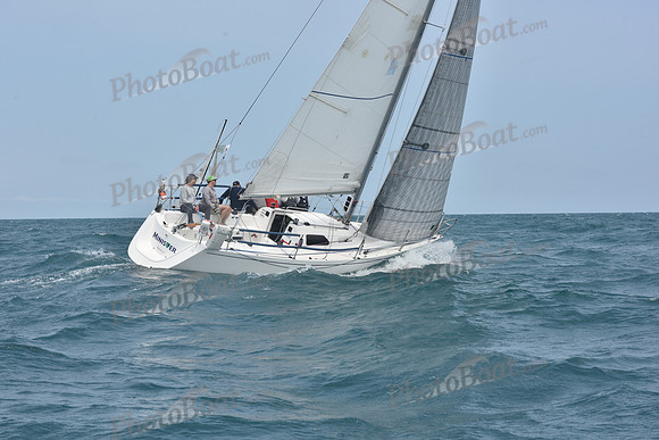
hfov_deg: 28.8
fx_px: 1282
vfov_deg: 19.5
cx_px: 330
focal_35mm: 70
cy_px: 220
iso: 250
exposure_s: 1/800
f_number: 10
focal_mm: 70
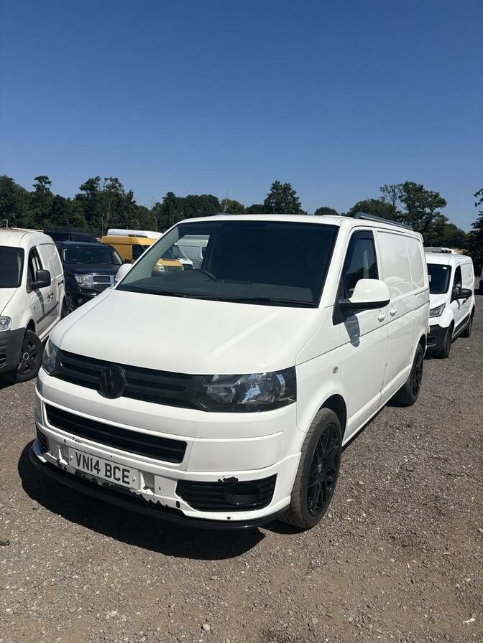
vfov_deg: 67.3
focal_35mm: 26
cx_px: 242
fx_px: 484
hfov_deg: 53.1
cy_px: 322
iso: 50
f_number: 1.6
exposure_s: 1/8850
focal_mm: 5.96
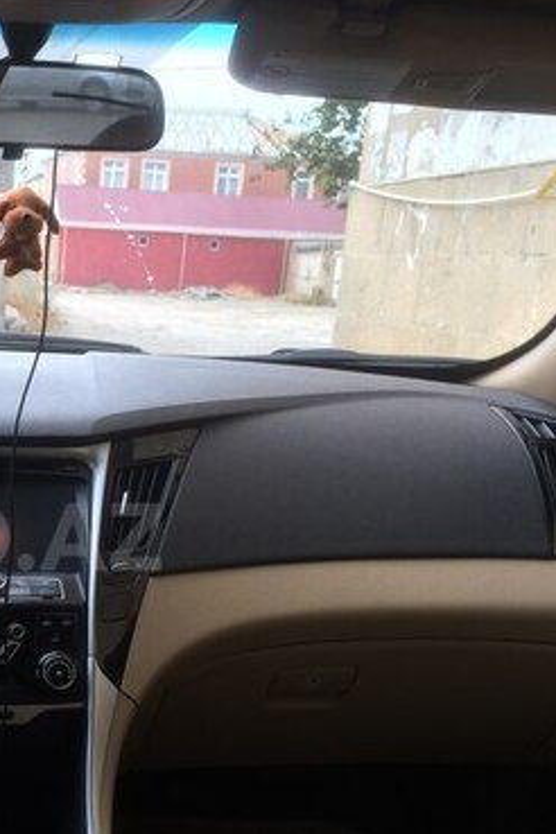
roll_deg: -2.8
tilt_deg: -12.3
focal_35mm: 54
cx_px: -70
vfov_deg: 36.6
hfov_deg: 23.4
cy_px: 537
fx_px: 1251
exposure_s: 1/100
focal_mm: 4.15
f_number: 2.2
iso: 32
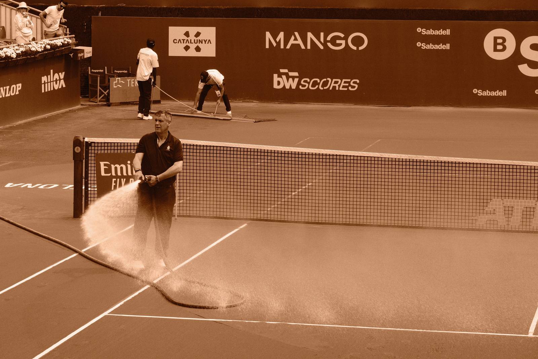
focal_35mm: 120
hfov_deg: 17.1
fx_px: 1793
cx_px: 269
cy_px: 180
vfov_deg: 11.4
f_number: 8
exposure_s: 1/420
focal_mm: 80
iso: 640
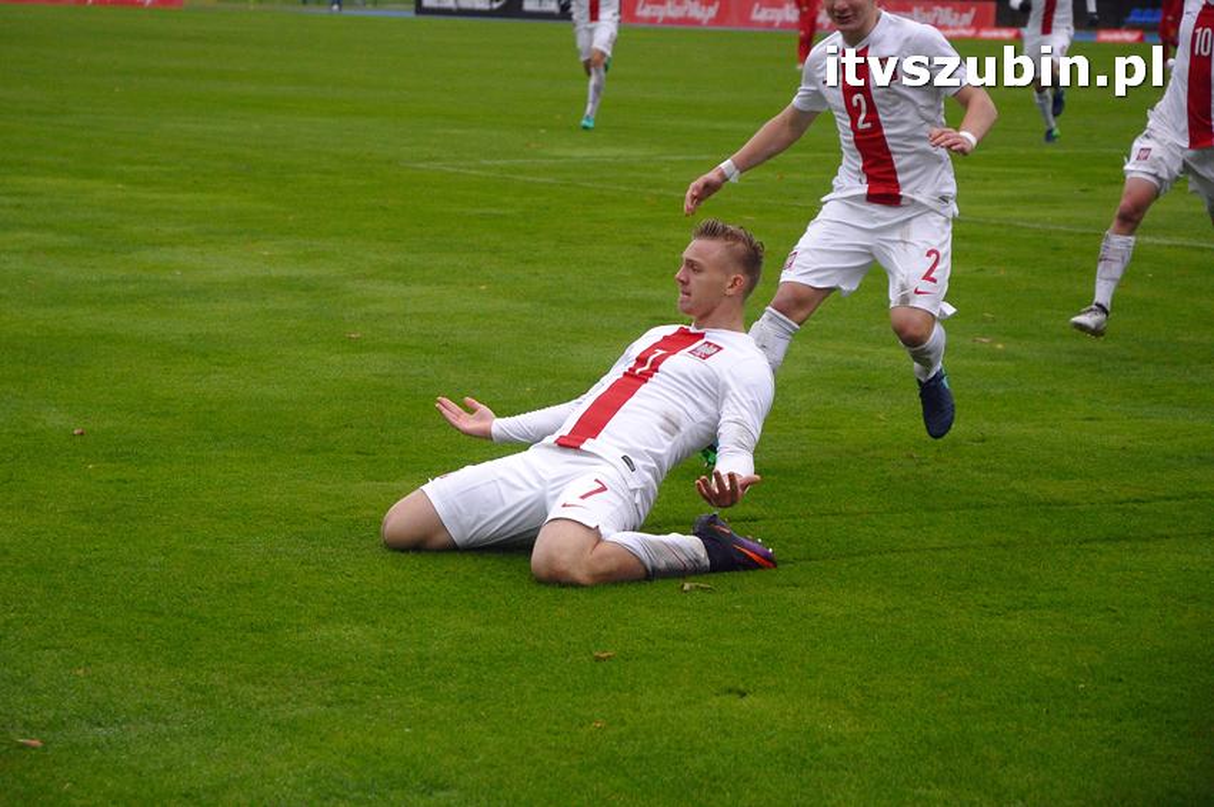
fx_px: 3537
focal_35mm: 105
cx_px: 607
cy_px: 404
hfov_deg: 19.5
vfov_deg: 13.0
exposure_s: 1/800
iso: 1600
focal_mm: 70
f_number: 5.6
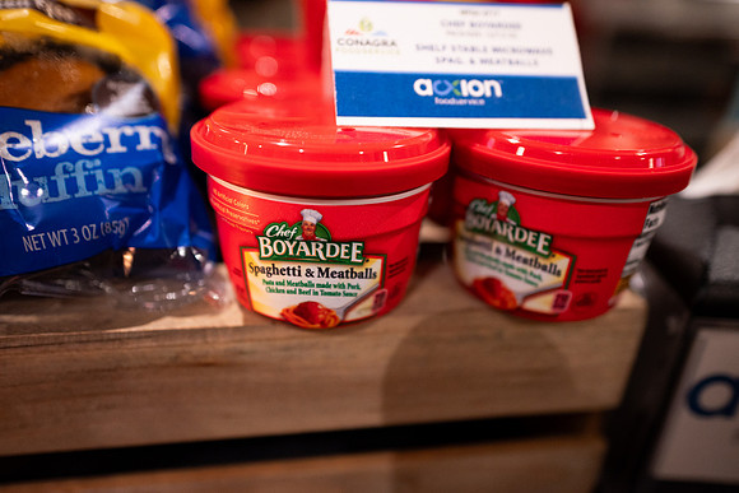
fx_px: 493
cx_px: 370
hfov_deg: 73.7
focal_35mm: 24
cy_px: 246
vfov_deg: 53.2
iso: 1250
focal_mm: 24
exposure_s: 1/200
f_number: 1.8
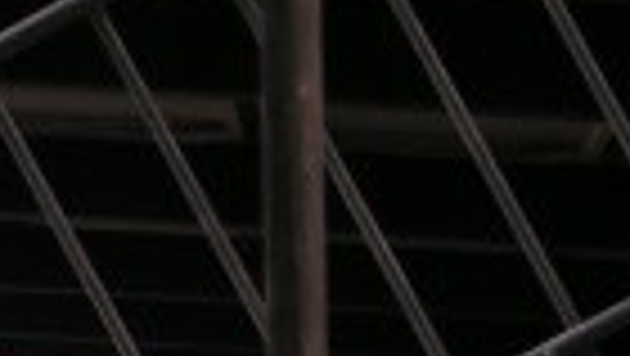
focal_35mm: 236
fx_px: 3945
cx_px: -486
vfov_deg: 4.9
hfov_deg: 8.8
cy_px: 1041
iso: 50
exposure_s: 1/60
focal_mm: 5.8
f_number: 5.6
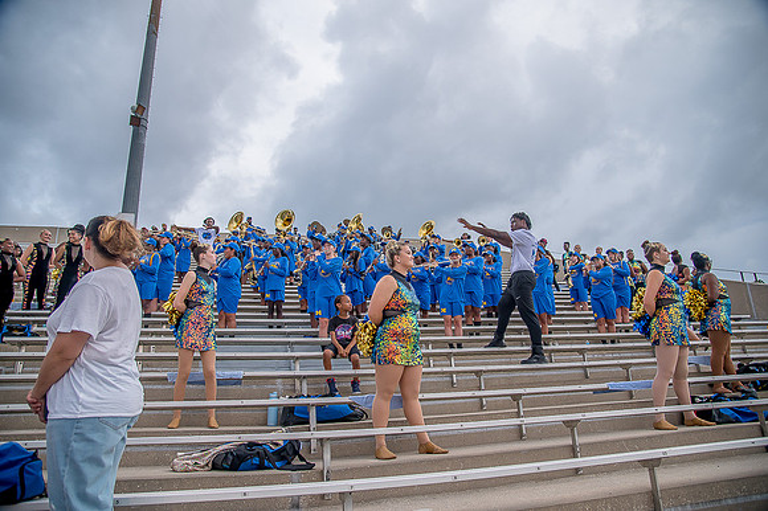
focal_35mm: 24
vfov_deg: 53.1
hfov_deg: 73.8
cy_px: 256
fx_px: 512
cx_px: 384
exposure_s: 1/250
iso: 400
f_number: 4
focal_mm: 24
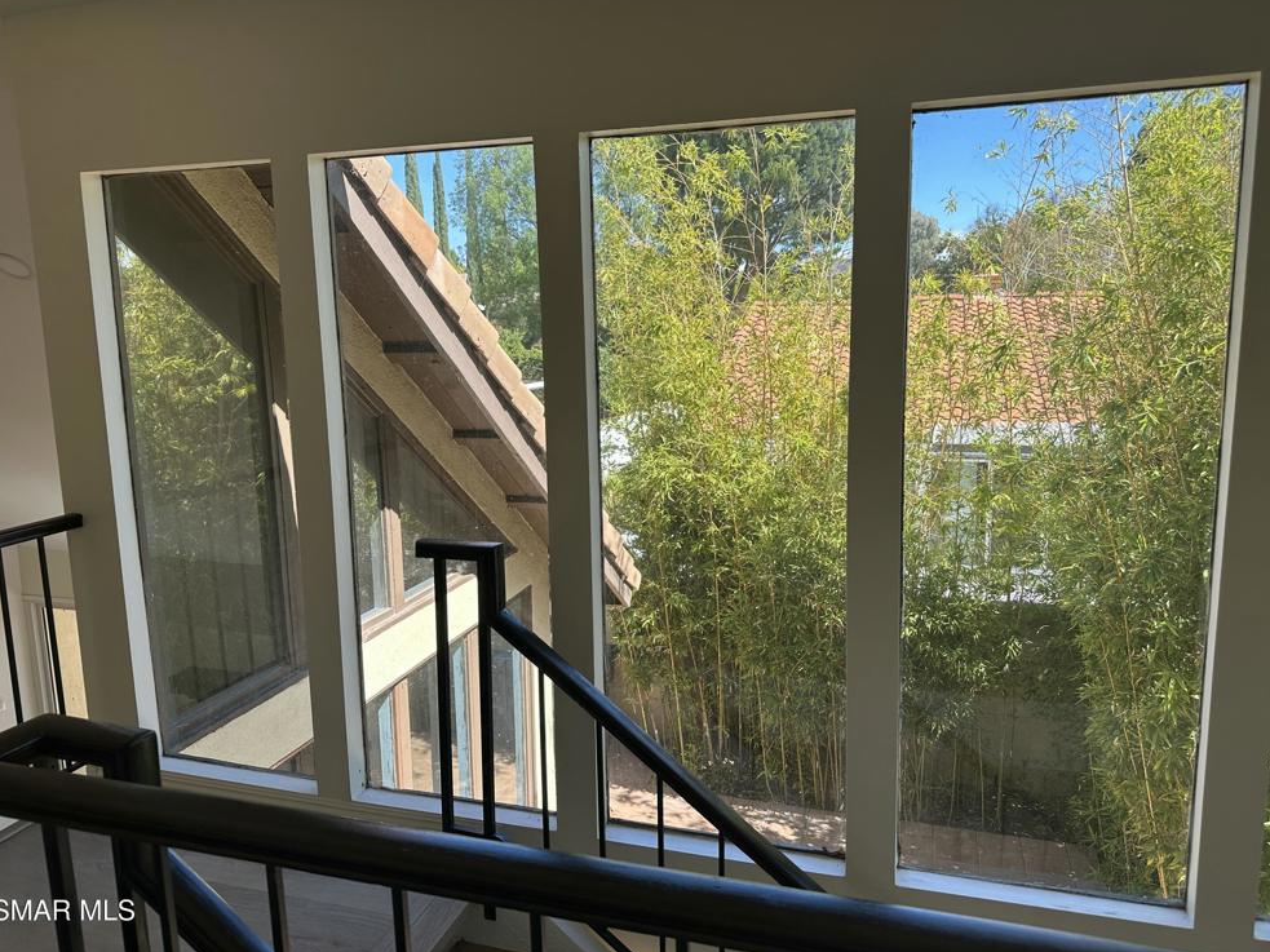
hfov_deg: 69.4
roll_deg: +0.8
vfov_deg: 54.9
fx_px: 917
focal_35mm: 25
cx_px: 630
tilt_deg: -8.0
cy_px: 460
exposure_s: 1/1050
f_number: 1.78
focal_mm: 6.86
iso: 80
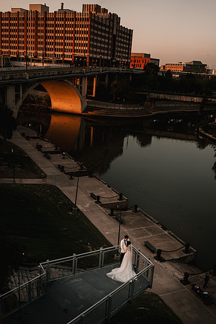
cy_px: 162
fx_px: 315
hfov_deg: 37.9
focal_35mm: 35
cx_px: 108
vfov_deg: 54.4
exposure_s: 1/200
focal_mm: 35
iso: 64
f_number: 3.5
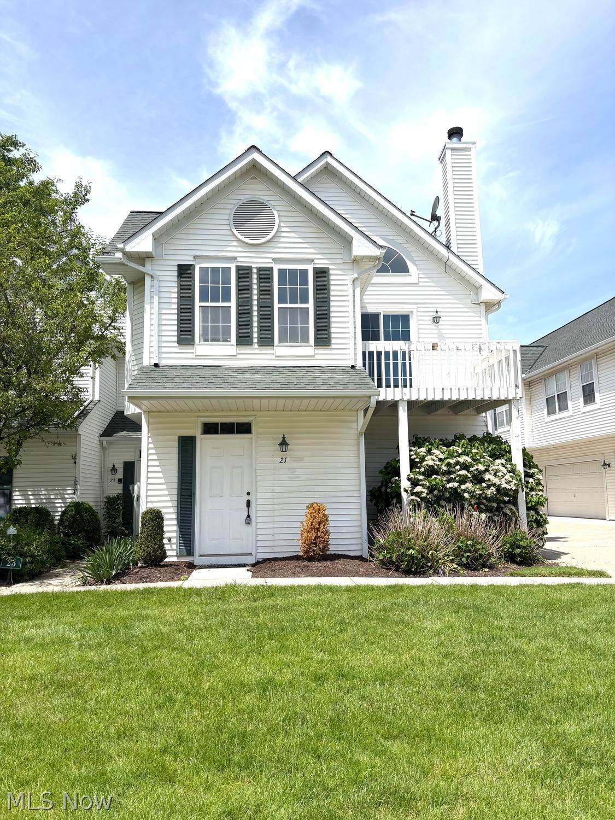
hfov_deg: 53.1
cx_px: 308
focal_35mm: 26
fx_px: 616
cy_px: 410
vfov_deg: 67.3
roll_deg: +0.3
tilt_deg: +9.2
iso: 50
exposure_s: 1/4950
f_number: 1.6
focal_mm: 5.96
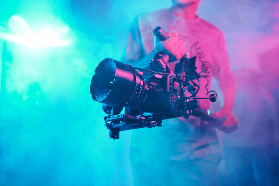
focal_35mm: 35
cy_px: 93
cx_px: 140
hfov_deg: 54.4
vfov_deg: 37.9
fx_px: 271
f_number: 2.8
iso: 1000
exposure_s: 1/160
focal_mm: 35
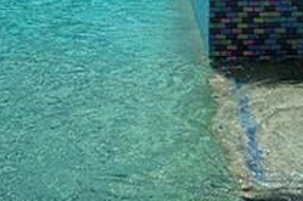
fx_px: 958
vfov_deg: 10.6
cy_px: -241
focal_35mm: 114
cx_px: 118
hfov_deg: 18.0
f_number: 4.5
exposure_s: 1/500
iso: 100
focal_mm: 10
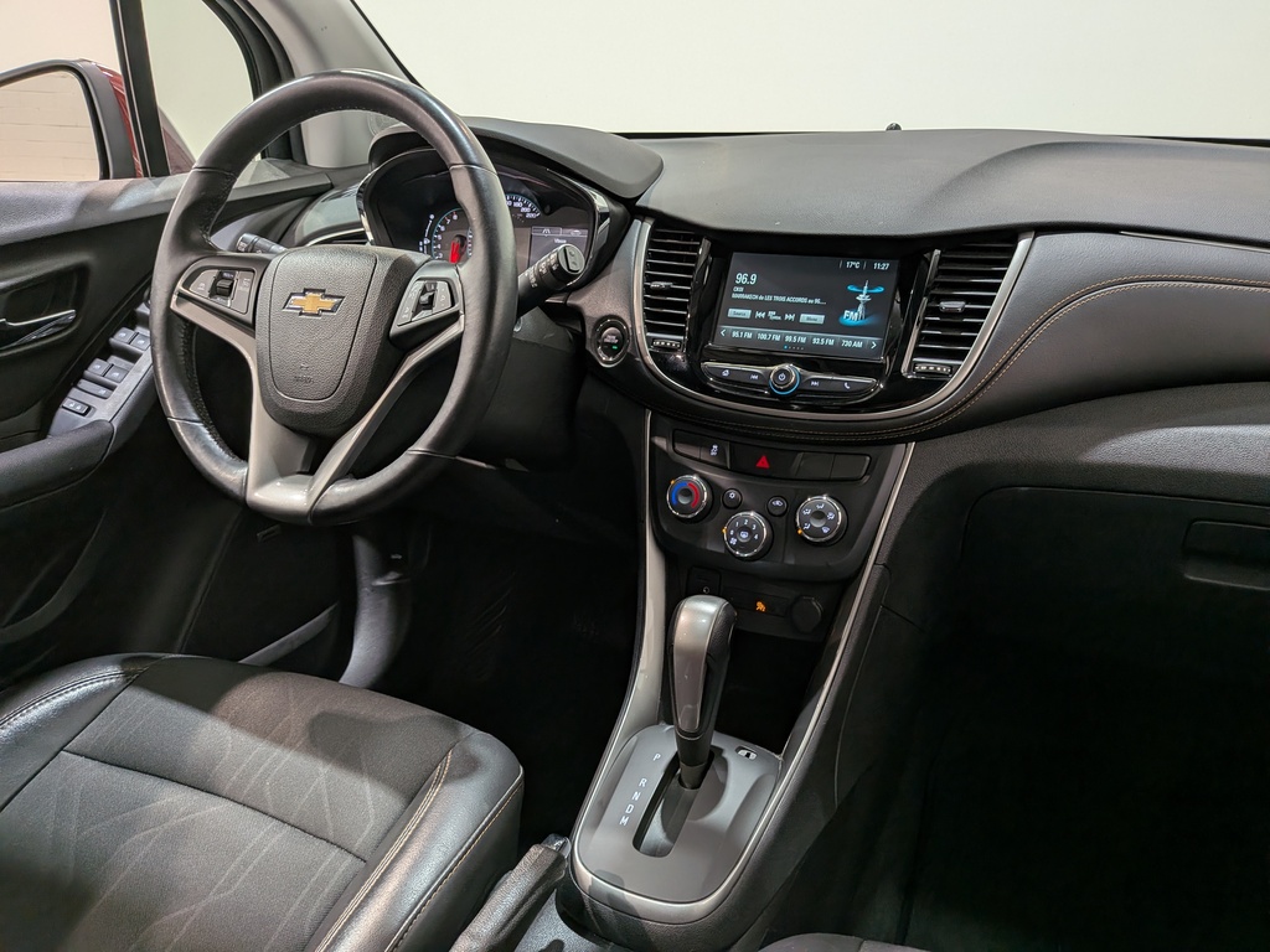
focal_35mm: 24
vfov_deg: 56.8
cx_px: 635
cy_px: 476
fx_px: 881
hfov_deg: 71.6
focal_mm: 4.53
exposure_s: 1/30
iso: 58
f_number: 1.7
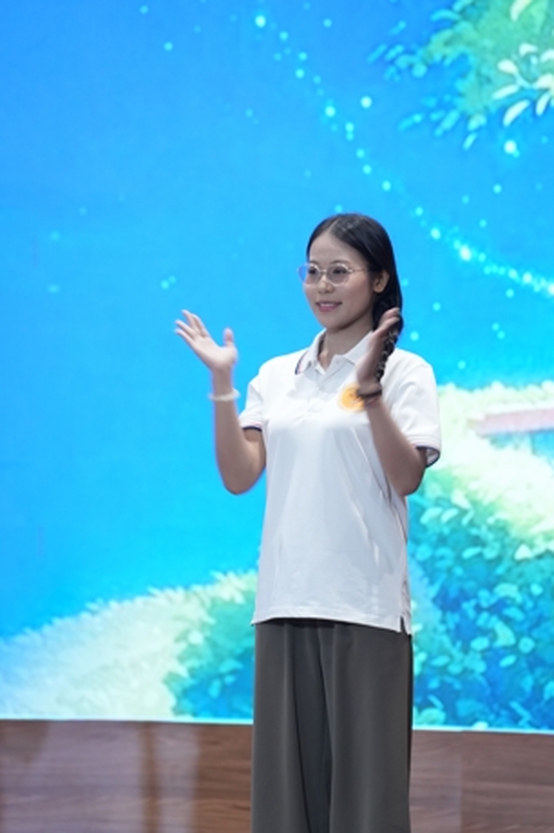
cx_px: 347
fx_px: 4901
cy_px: 427
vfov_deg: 9.7
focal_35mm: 212
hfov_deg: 6.5
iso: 1600
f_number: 3.2
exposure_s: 1/100
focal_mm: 150
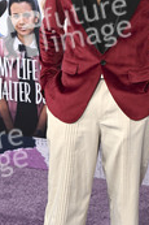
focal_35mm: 102
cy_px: 95
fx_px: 634
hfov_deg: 13.4
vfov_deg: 20.0
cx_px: 102
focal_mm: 44
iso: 1250
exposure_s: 1/250
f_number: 5.6
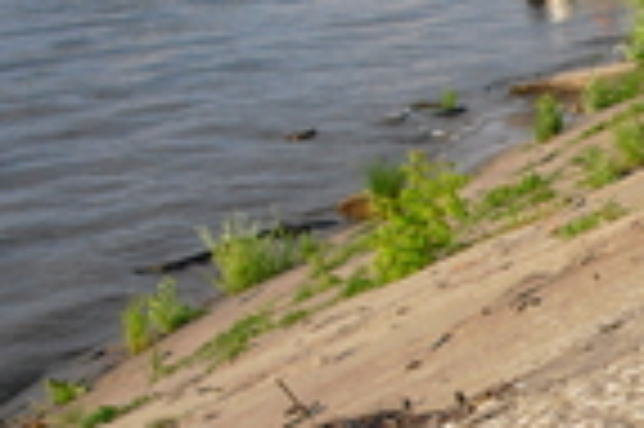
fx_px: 2108
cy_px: 320
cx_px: 775
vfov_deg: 11.6
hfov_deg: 16.6
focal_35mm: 118
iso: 100
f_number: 3.1
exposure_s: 1/500
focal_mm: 6.3
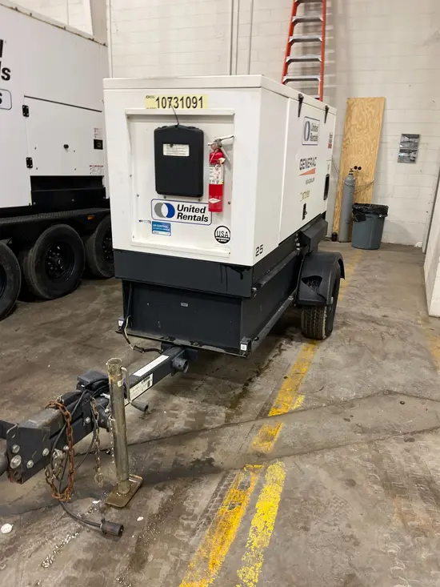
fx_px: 441
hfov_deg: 53.1
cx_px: 220
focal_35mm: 26
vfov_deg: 67.3
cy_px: 294
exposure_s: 1/60
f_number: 1.6
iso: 100
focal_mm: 5.1
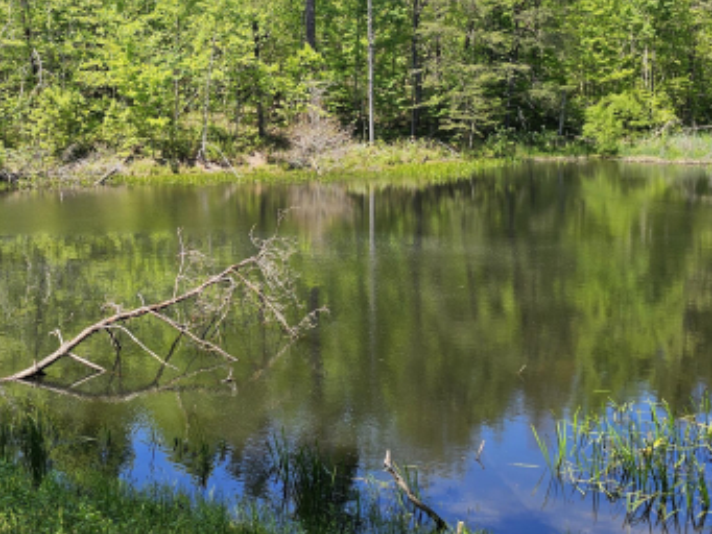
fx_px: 926
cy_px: 192
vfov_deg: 32.0
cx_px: 149
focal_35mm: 45
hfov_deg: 40.4
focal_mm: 6.3
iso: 10
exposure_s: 1/341
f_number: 1.7
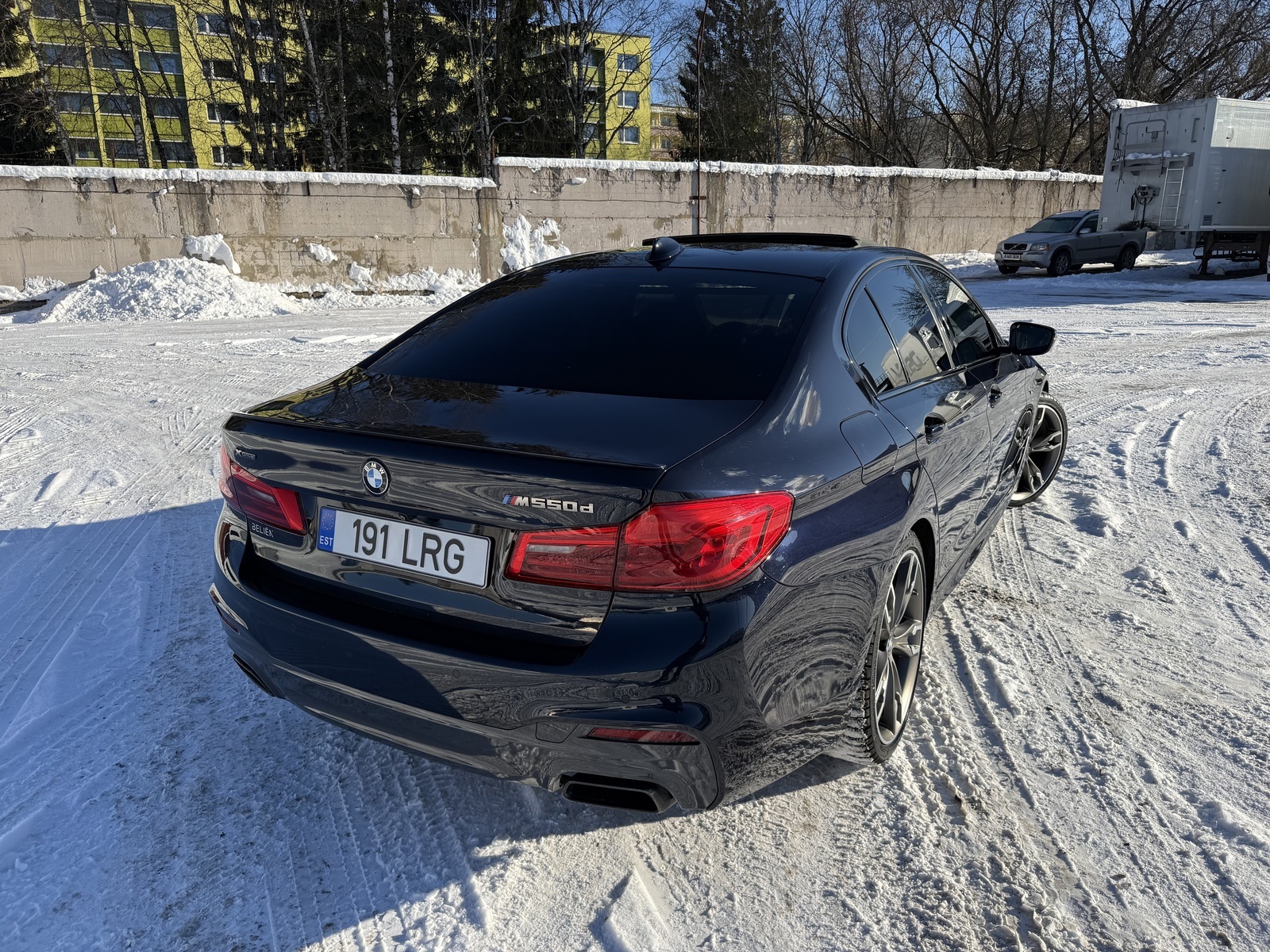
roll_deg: +2.1
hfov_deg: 71.6
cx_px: 635
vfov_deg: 56.8
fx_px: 881
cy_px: 476
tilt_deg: -14.2
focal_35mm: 24
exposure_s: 1/4673
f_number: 1.78
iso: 80
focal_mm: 6.76
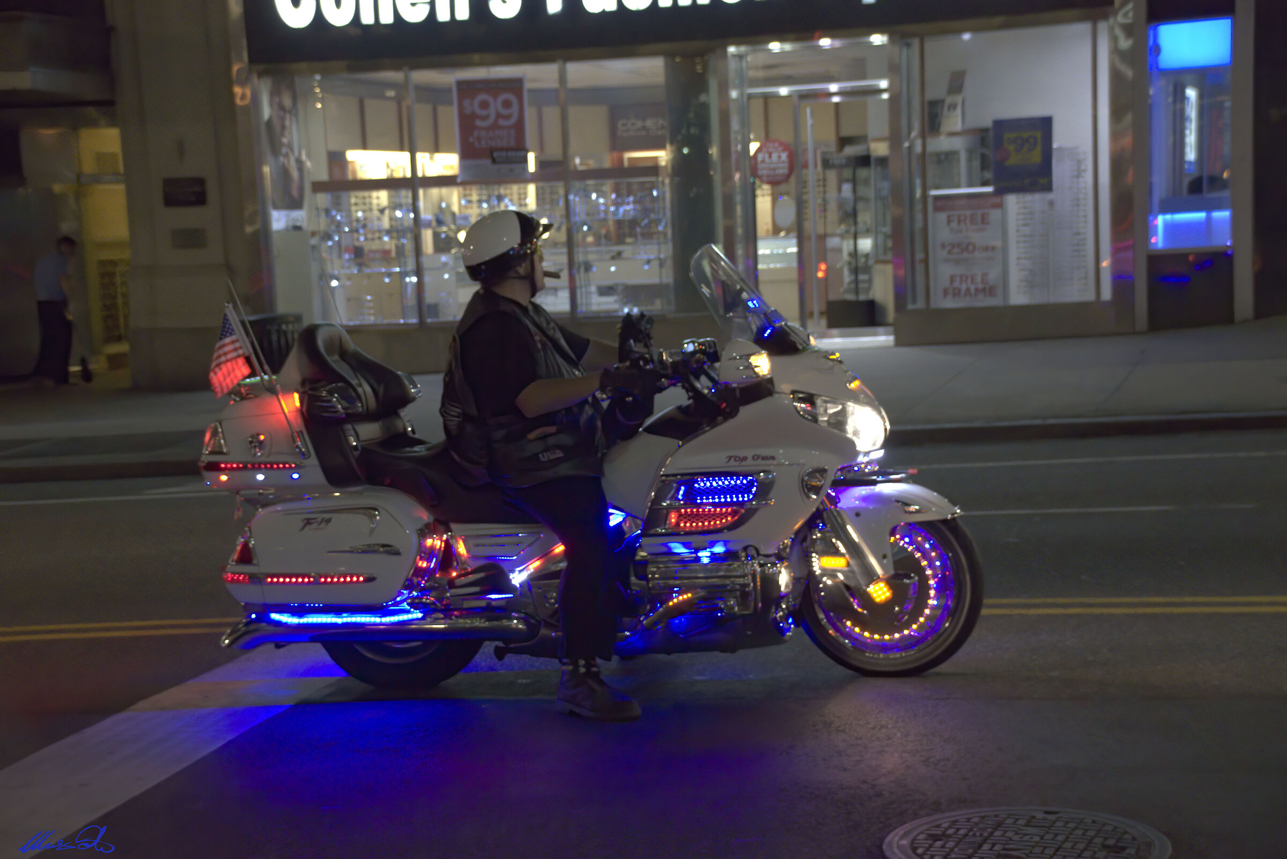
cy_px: 430
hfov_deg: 26.0
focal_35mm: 78
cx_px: 644
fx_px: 2789
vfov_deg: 17.5
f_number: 4.8
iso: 4500
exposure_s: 1/60
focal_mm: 52
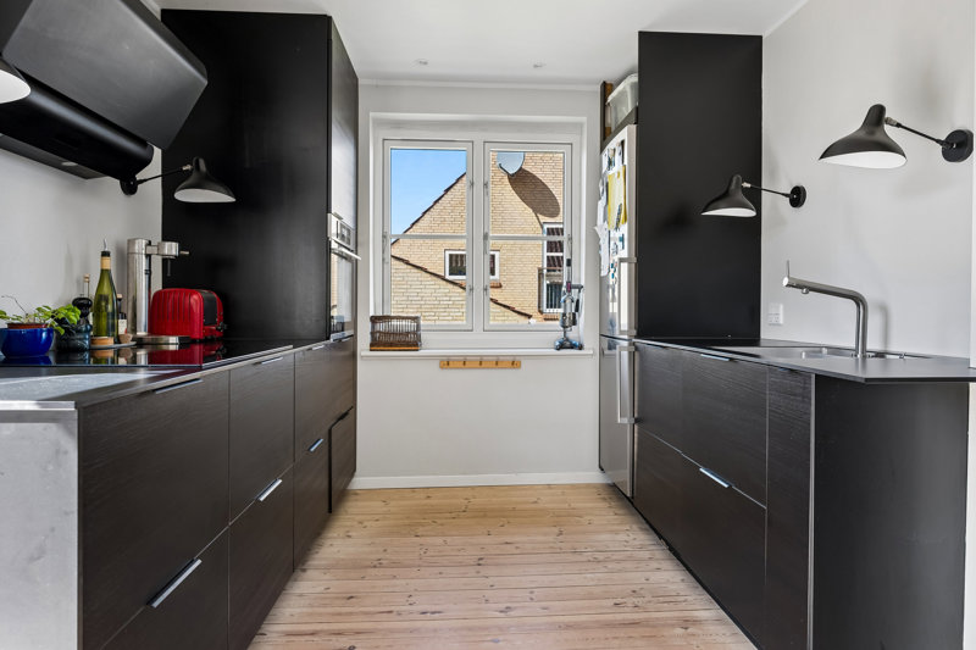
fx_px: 556
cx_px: 488
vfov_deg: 60.7
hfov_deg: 82.6
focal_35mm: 20
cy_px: 325
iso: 400
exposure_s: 1/30
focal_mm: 20.5
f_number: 6.3
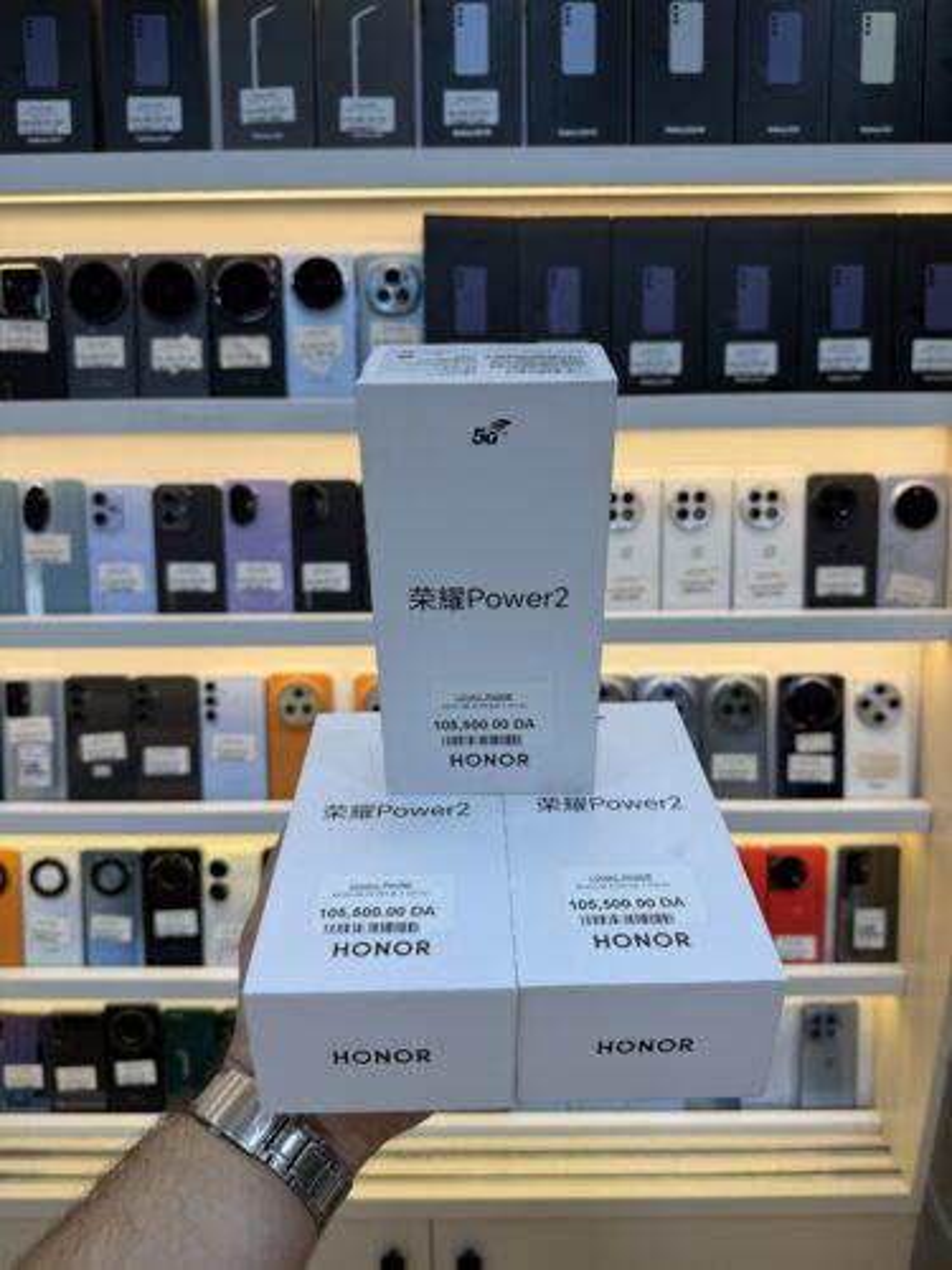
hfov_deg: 56.8
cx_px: 476
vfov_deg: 71.6
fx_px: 880
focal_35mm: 24
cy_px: 635
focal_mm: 6.76
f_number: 1.78
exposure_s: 1/671
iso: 80
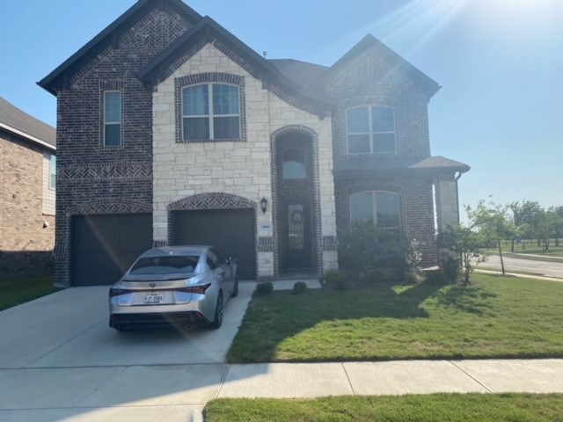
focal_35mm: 26
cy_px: 211
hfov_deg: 67.3
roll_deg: +2.2
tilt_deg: +4.5
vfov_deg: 53.1
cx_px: 282
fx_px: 423
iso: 32
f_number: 1.8
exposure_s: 1/3984
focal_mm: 4.25
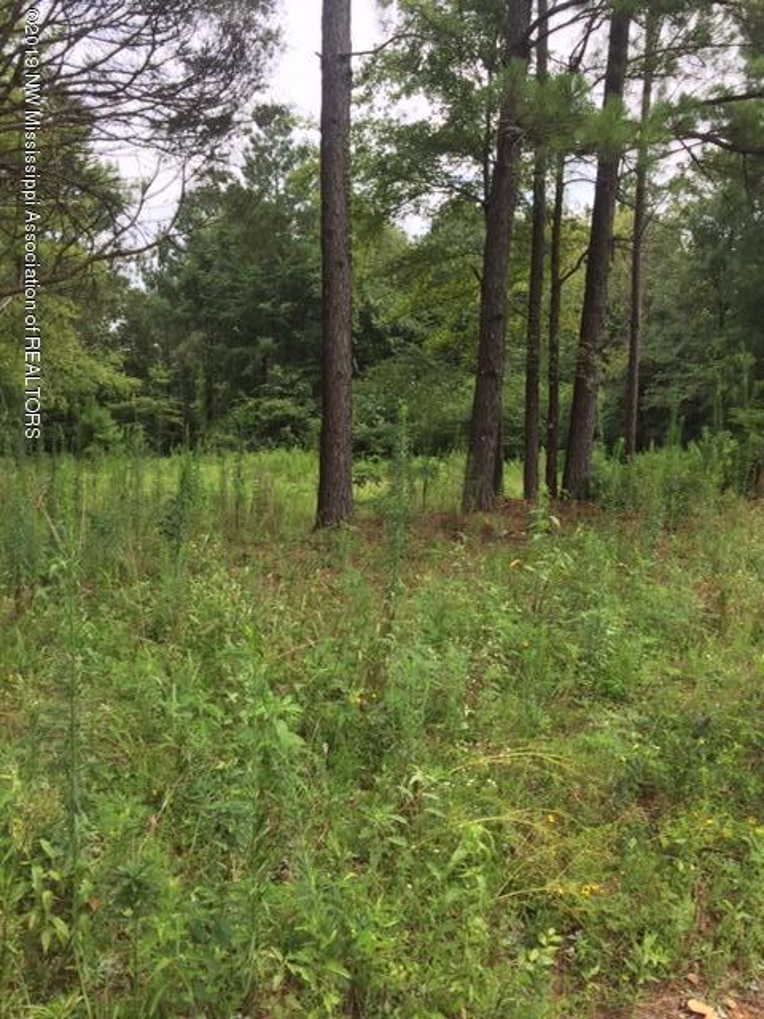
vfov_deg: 61.7
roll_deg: +0.6
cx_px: 382
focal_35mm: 29
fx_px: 853
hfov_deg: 48.2
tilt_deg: -8.6
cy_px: 510
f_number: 2.2
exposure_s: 1/534
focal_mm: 4.15
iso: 32
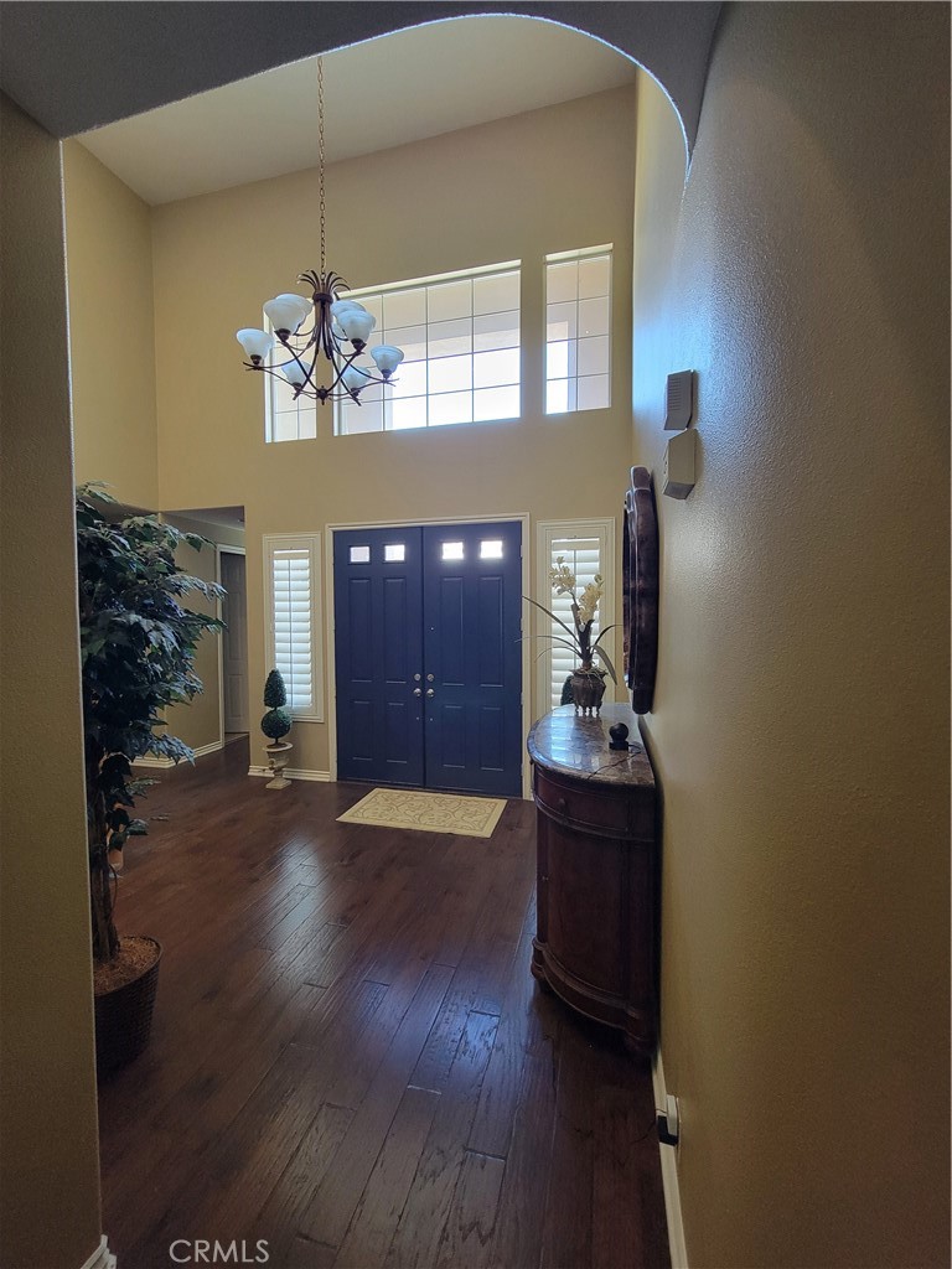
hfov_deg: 89.9
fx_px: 477
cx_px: 476
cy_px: 634
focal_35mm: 13
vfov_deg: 106.2
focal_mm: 2.2
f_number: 2.2
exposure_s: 1/60
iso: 400
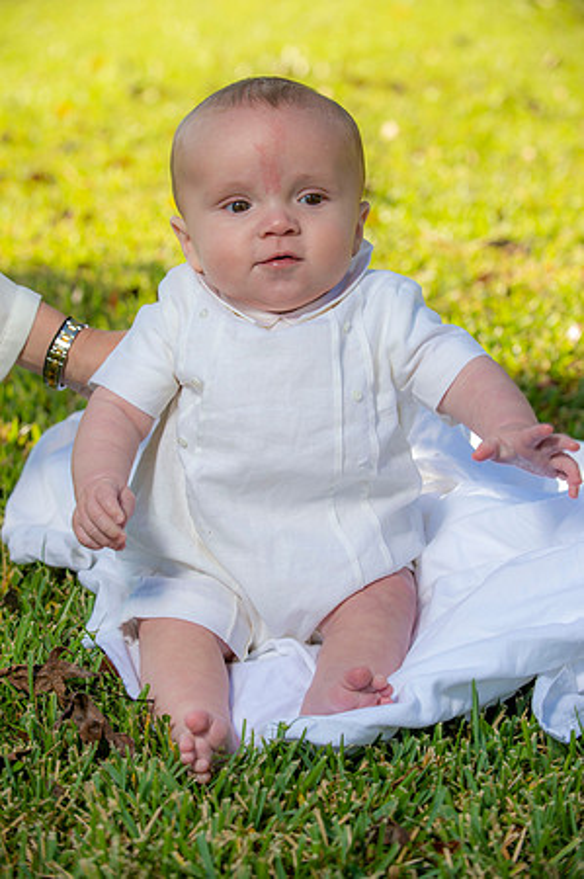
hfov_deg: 15.9
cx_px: 292
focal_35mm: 86
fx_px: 2097
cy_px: 440
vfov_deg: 23.7
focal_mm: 86
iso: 200
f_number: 8
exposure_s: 1/250
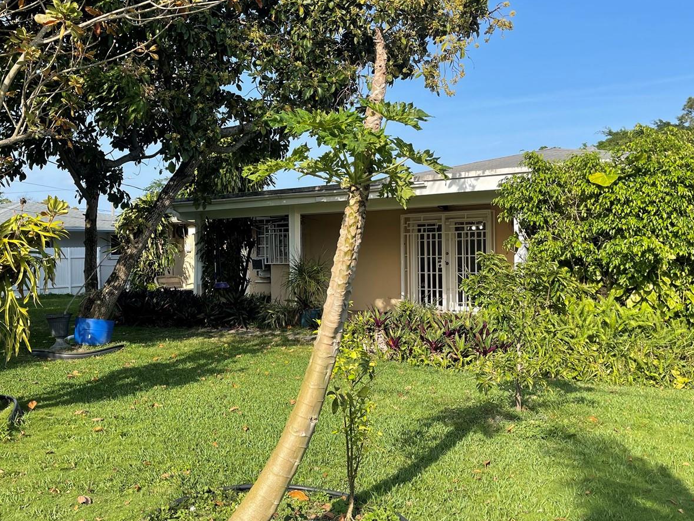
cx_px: 254
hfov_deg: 53.3
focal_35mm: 34
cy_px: 253
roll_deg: +0.6
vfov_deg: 41.8
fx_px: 682
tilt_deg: -0.1
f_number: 1.6
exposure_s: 1/1821
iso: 32
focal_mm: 5.1
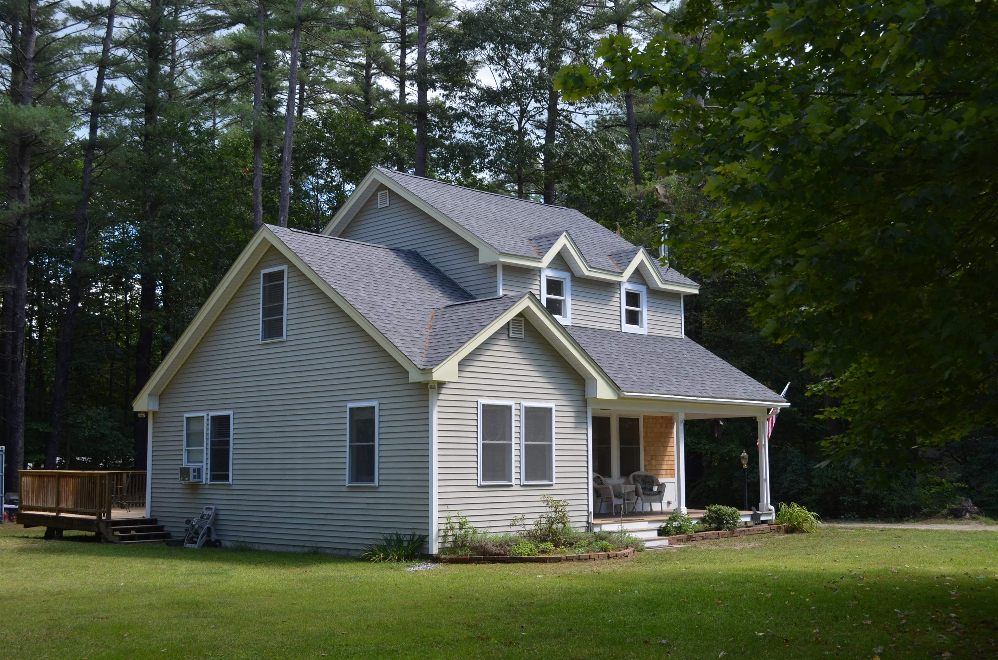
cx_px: 499
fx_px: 1203
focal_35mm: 44
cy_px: 330
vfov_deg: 30.7
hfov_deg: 45.0
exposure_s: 1/200
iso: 200
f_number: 7.1
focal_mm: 29
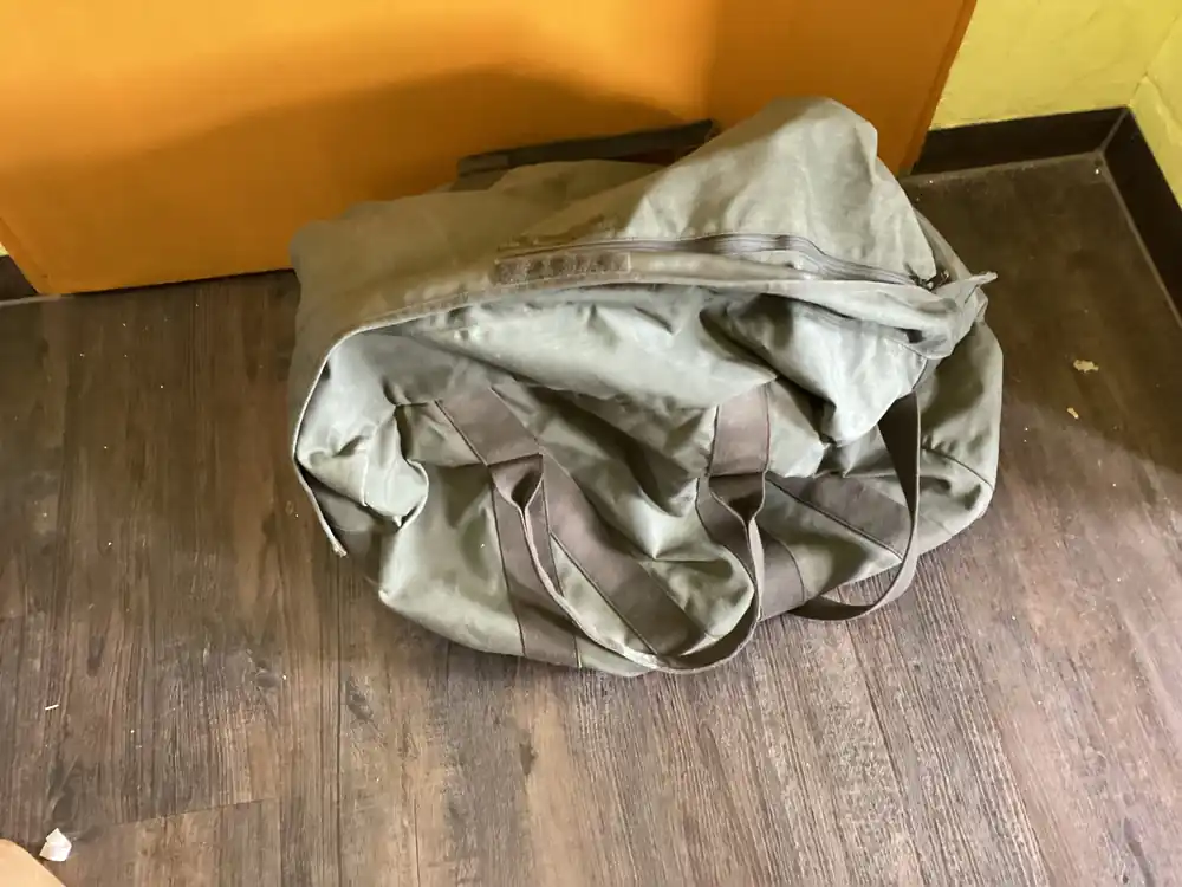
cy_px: 444
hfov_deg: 58.4
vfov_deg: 45.4
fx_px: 1059
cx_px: 591
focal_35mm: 31
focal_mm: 3.3
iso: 400
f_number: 2.4
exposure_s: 1/33
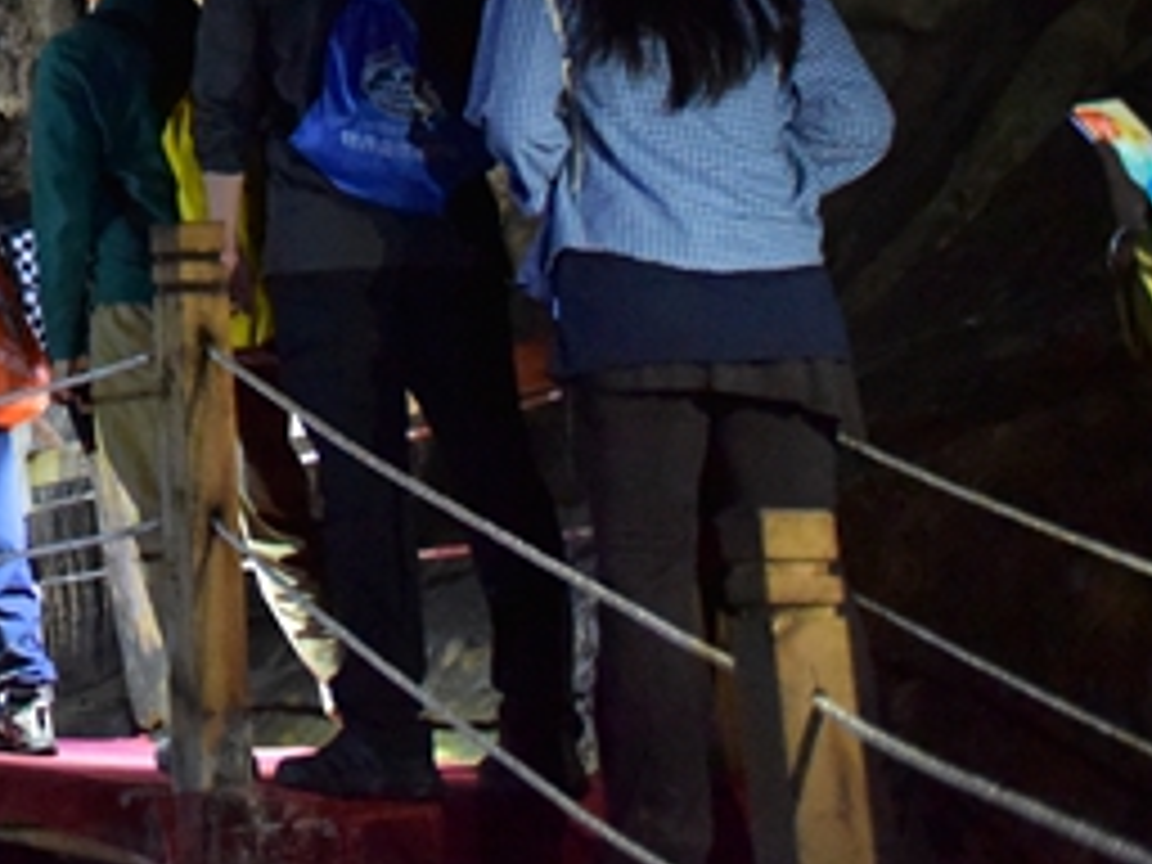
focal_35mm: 72
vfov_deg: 18.7
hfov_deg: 22.9
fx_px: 2396
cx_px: -490
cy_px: -328
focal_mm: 24
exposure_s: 1/50
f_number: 2.8
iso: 6400
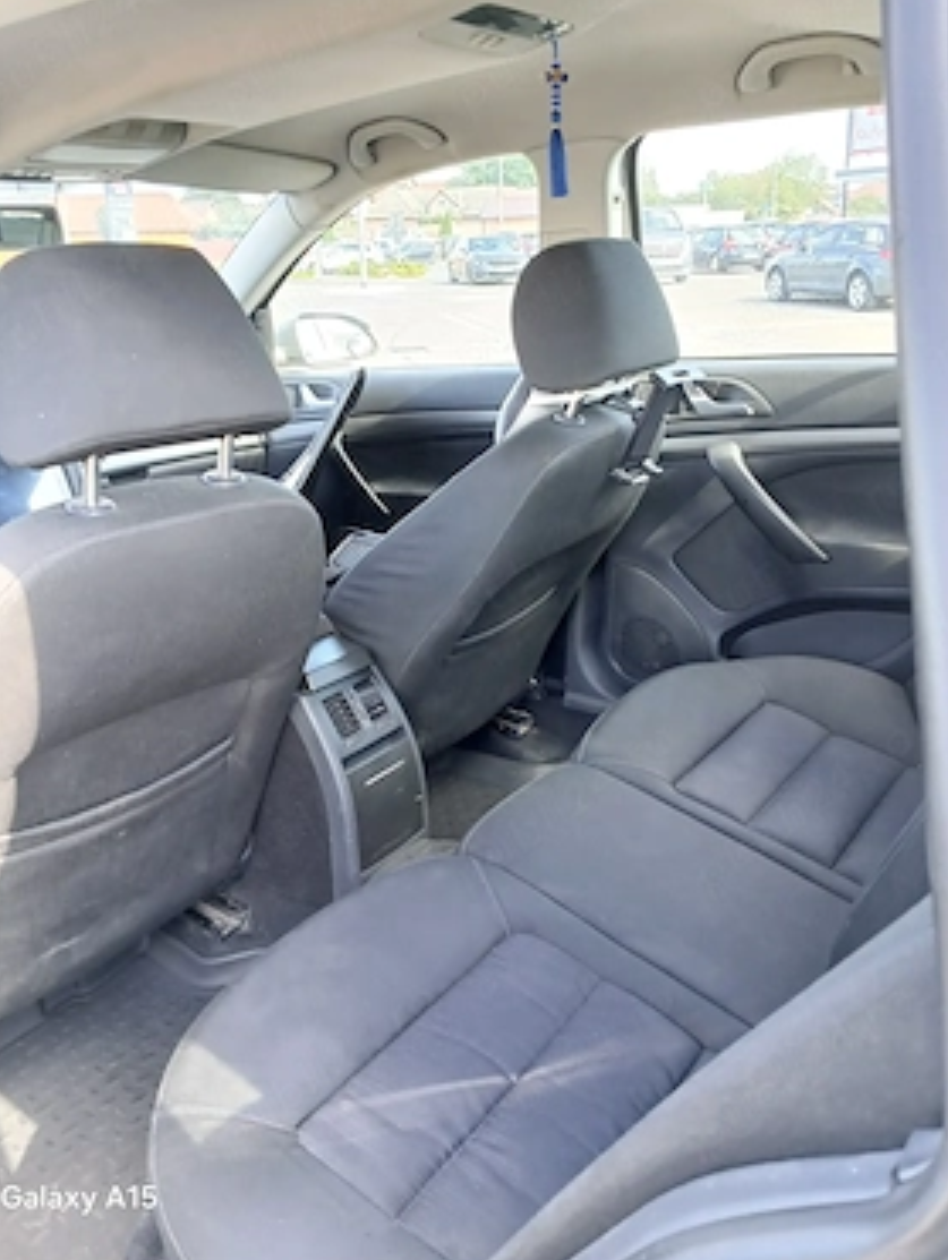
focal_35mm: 28
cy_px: 605
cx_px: 445
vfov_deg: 63.4
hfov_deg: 49.8
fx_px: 1021
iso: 125
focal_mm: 3.98
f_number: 1.8
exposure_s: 1/50
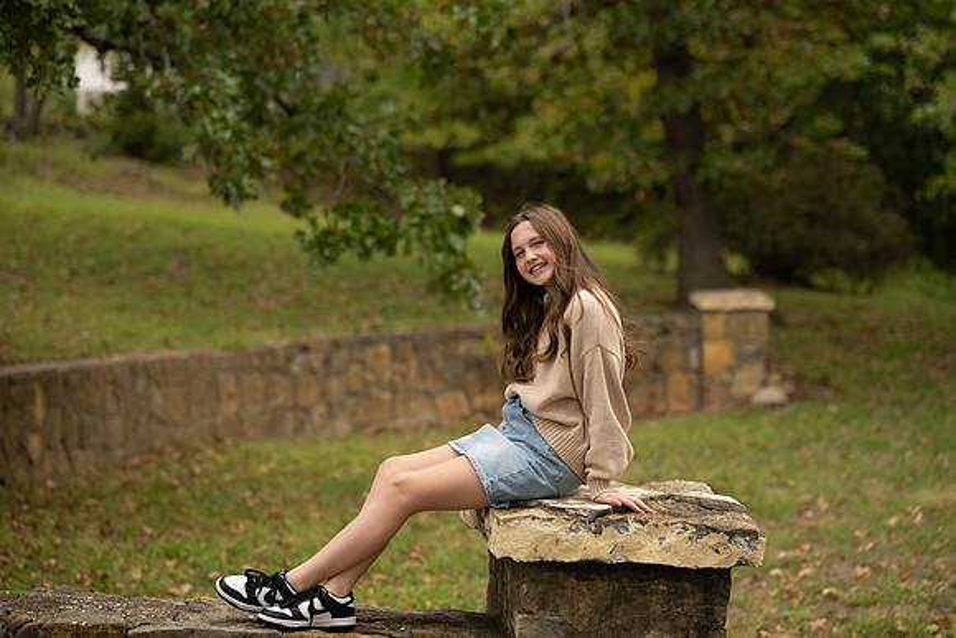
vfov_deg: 16.7
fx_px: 2178
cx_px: 478
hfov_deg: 24.8
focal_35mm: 82
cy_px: 319
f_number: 2.7
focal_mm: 82
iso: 100
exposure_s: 1/500
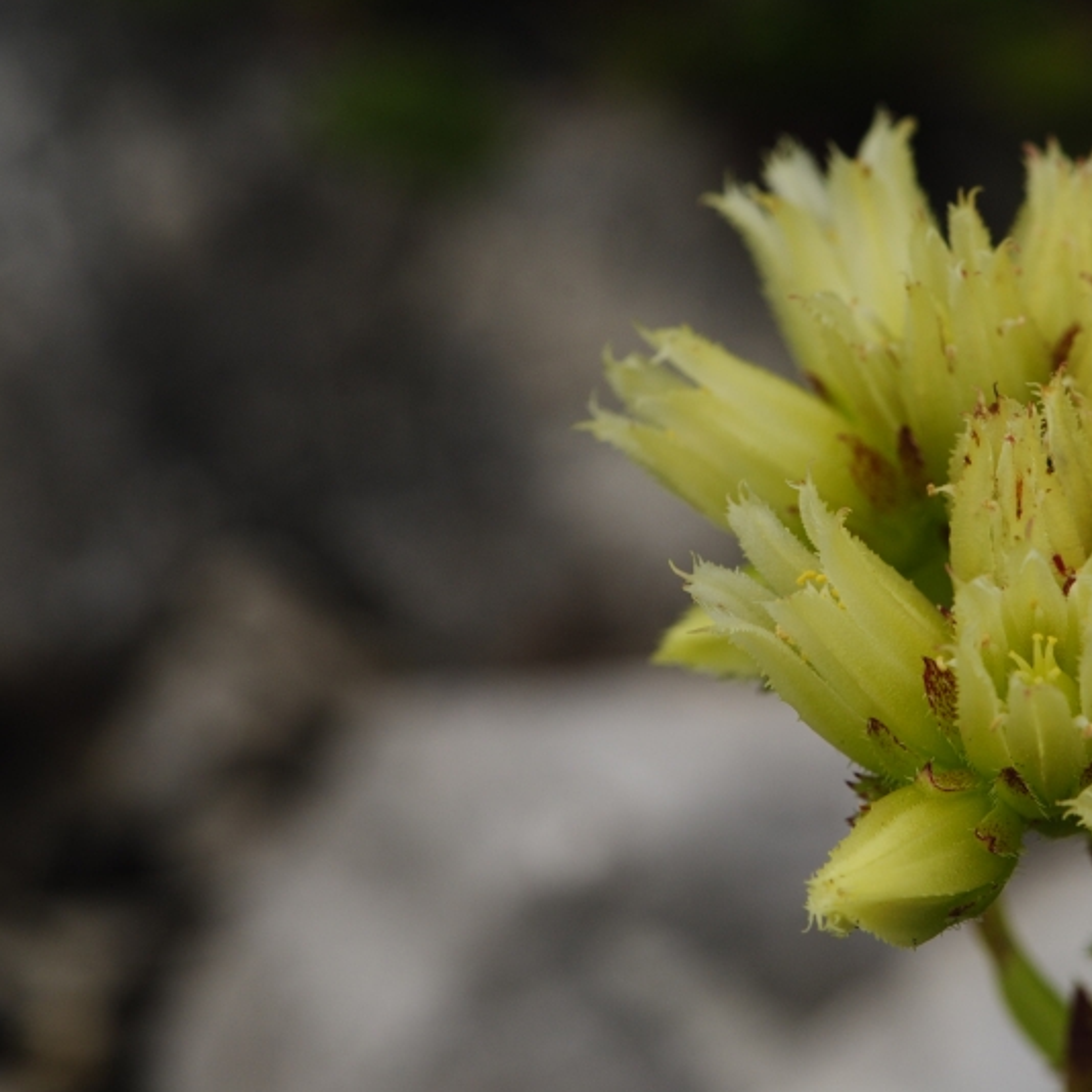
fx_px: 5805
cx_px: 769
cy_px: 546
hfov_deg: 10.7
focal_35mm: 163
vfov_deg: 10.7
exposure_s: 1/200
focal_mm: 85
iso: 200
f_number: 10
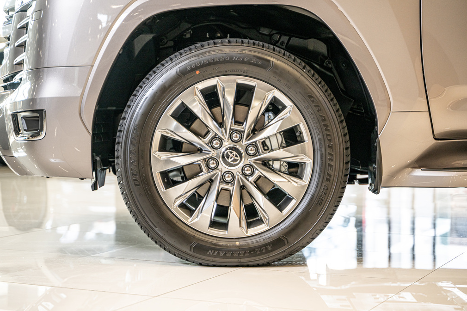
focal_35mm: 76
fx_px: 986
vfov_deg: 17.9
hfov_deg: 26.7
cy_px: 154
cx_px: 235
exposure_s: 1/125
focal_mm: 75
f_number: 2.8
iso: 320
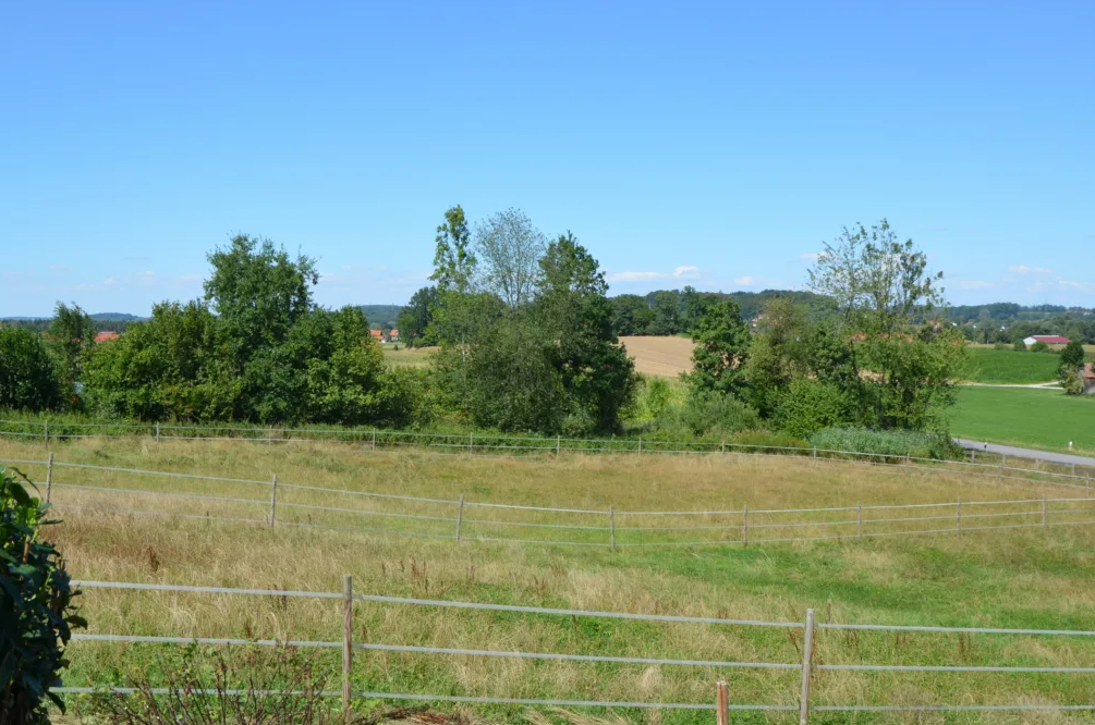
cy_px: 343
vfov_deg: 35.3
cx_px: 508
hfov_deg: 51.2
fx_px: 1141
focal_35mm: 38
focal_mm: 21
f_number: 8
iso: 100
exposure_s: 1/250
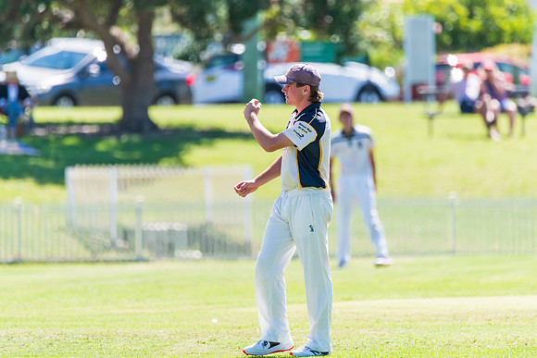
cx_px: 282
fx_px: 9408
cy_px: 170
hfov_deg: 3.3
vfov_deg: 2.2
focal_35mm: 631
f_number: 6.3
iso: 640
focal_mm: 600
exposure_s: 1/1600
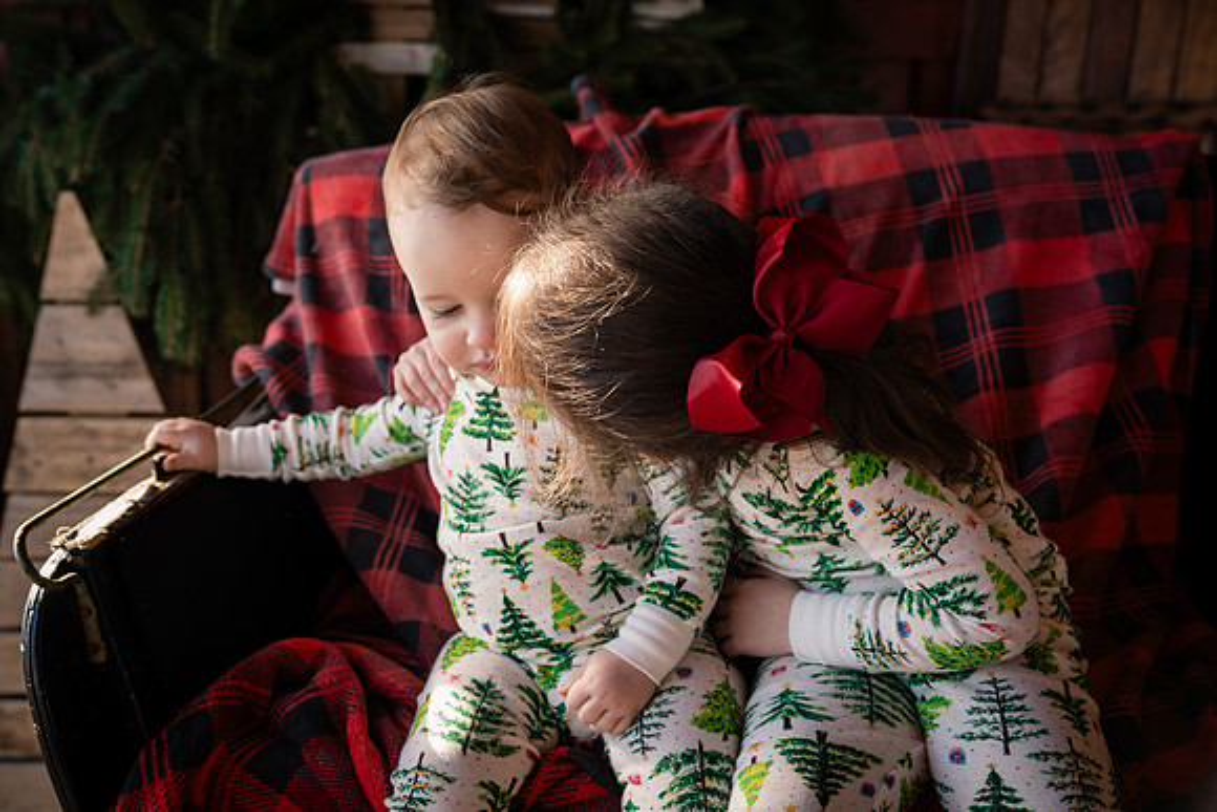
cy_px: 406
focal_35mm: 37
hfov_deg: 51.9
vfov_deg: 36.0
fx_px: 1251
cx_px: 608
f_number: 4
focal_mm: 37
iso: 400
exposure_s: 1/250
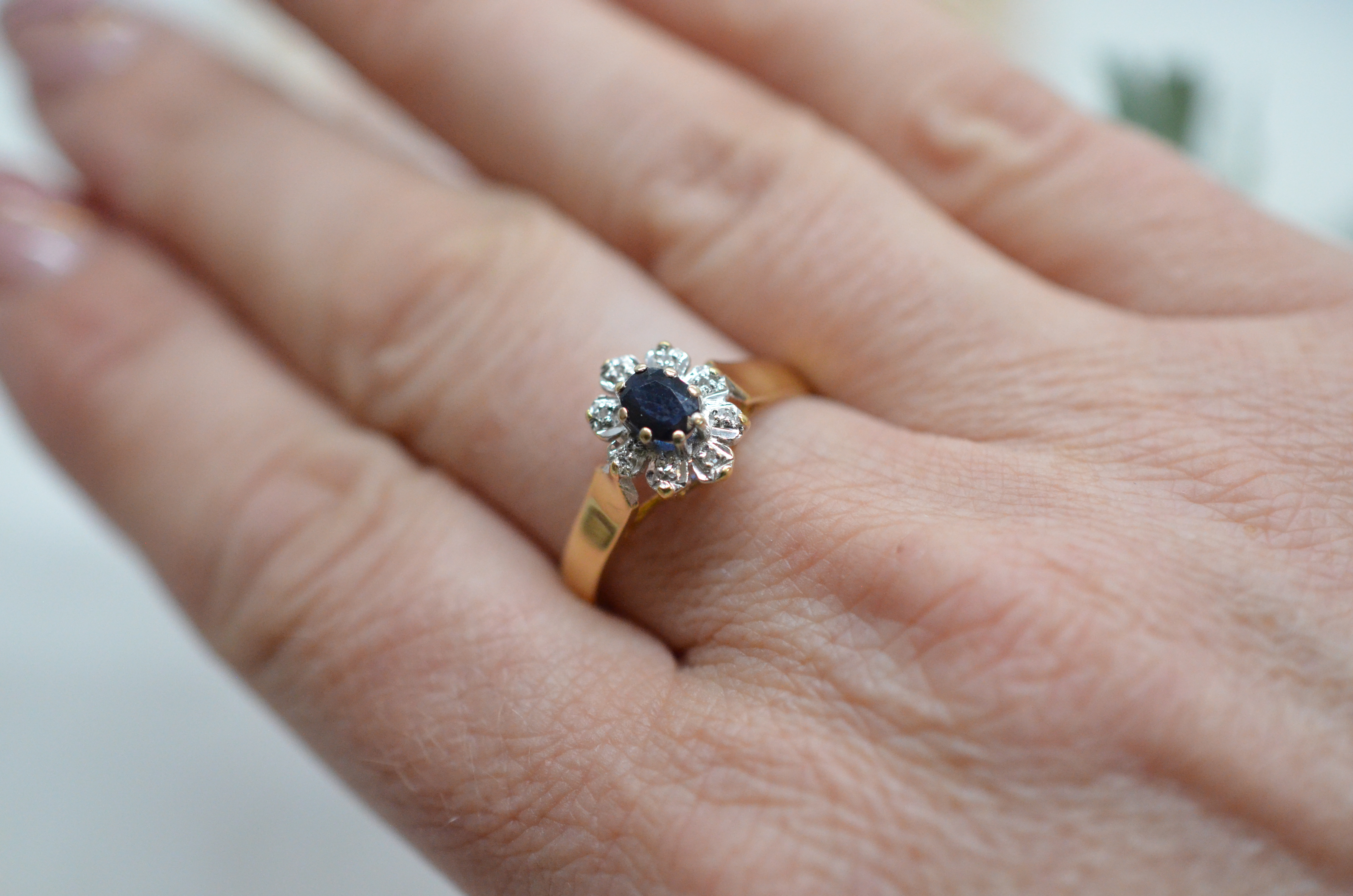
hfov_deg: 33.5
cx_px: 676
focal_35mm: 60
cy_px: 448
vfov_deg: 22.5
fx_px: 2250
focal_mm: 40
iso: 3200
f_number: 4
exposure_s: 1/2000
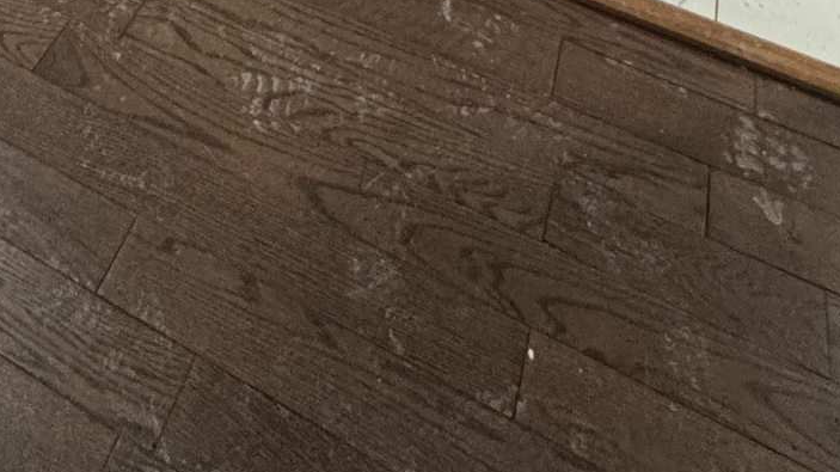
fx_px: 1113
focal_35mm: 50
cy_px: -801
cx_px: 223
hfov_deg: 40.3
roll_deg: -0.2
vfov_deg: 13.1
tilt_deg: -6.6
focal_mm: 2.22
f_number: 2.2
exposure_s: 1/60
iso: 400
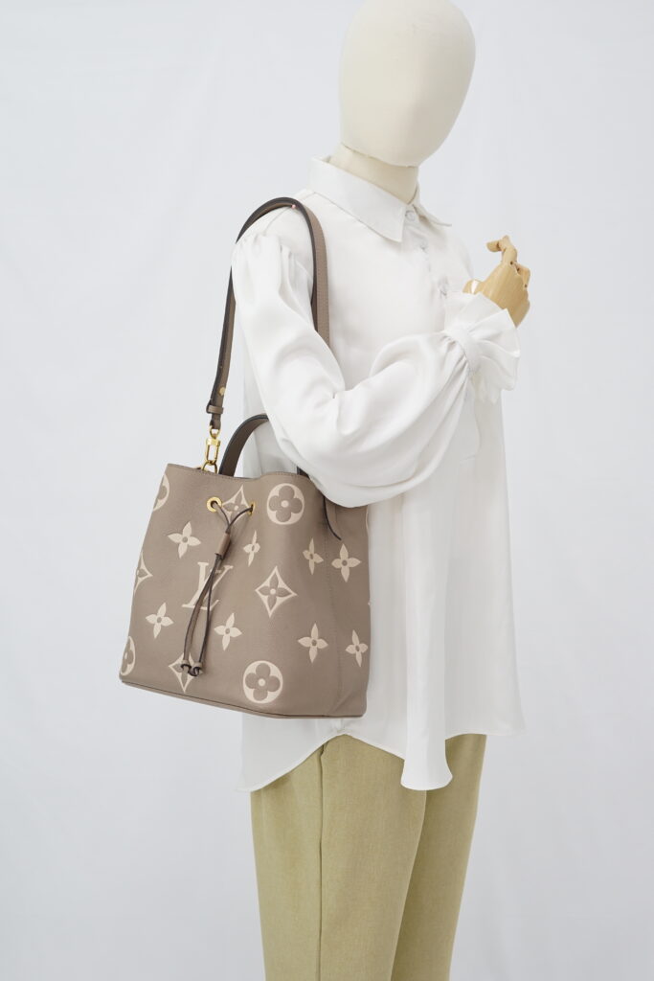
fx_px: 1362
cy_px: 490
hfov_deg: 27.0
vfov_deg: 39.6
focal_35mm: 50
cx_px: 327
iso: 640
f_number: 6.3
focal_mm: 50
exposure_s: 1/10
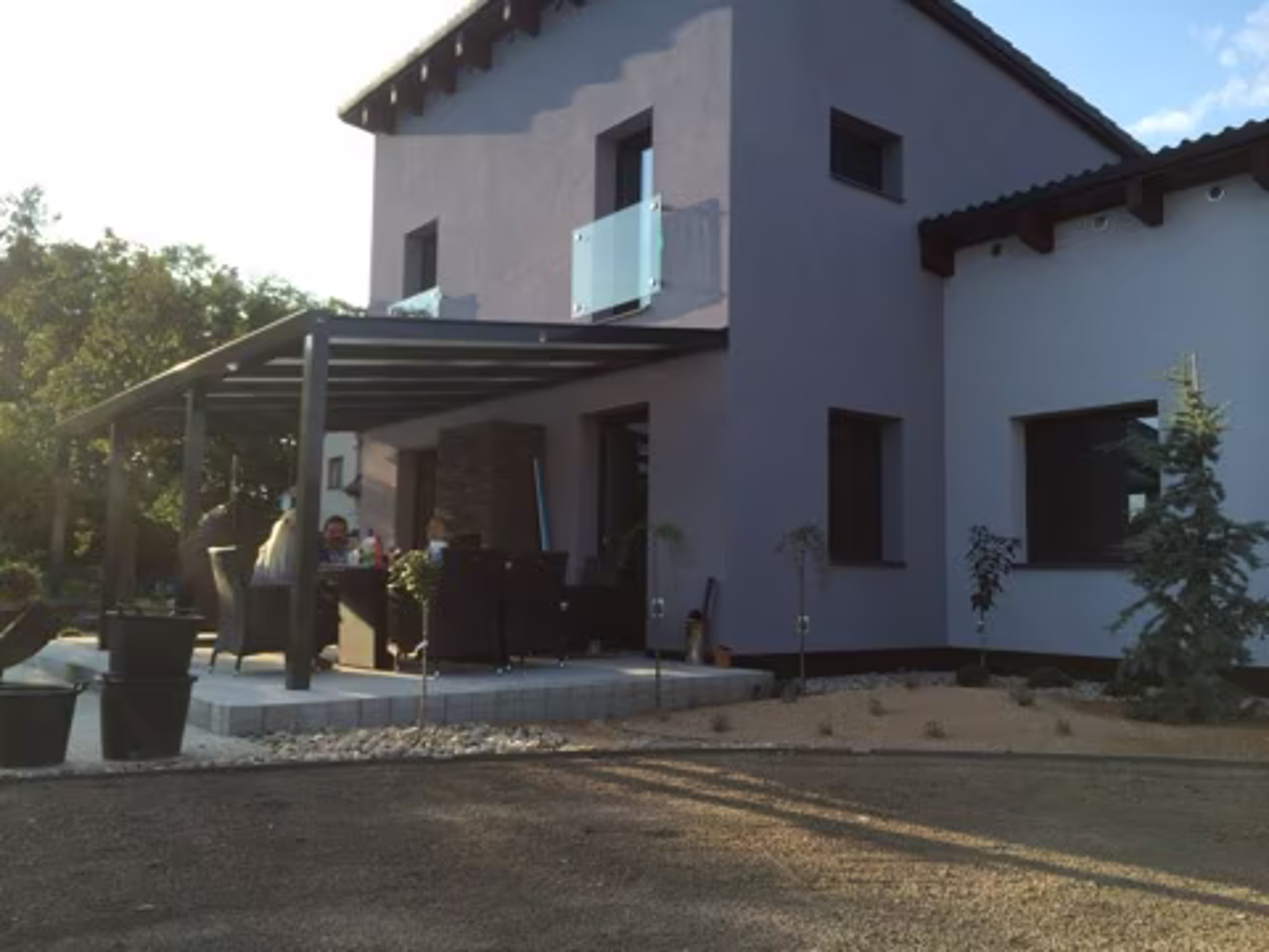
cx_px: 634
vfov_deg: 46.8
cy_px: 476
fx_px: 1100
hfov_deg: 60.0
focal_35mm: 30
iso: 32
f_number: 2.2
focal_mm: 4.12
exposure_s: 1/873
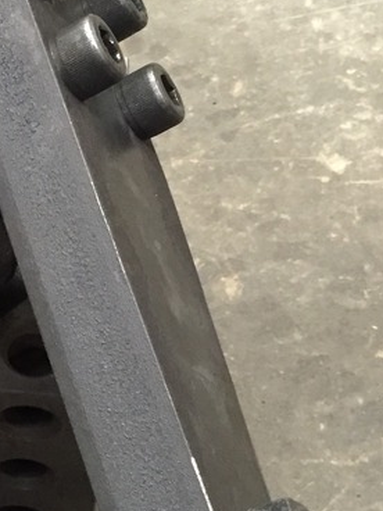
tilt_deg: -53.8
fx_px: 1239
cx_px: -144
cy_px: 312
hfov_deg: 16.4
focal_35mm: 84
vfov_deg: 23.2
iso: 500
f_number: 2.2
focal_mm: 4.15
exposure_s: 1/15
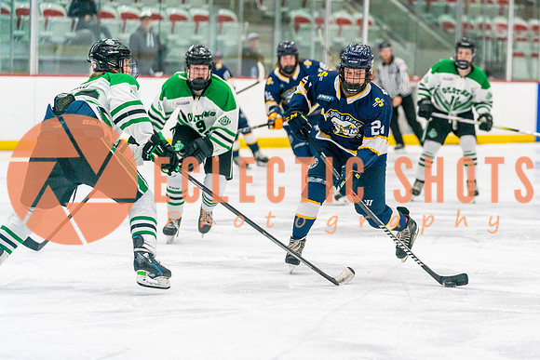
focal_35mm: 171
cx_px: 372
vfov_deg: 8.0
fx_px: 2563
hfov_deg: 12.0
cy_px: 218
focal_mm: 123
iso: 4000
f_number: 2.8
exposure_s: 1/1600
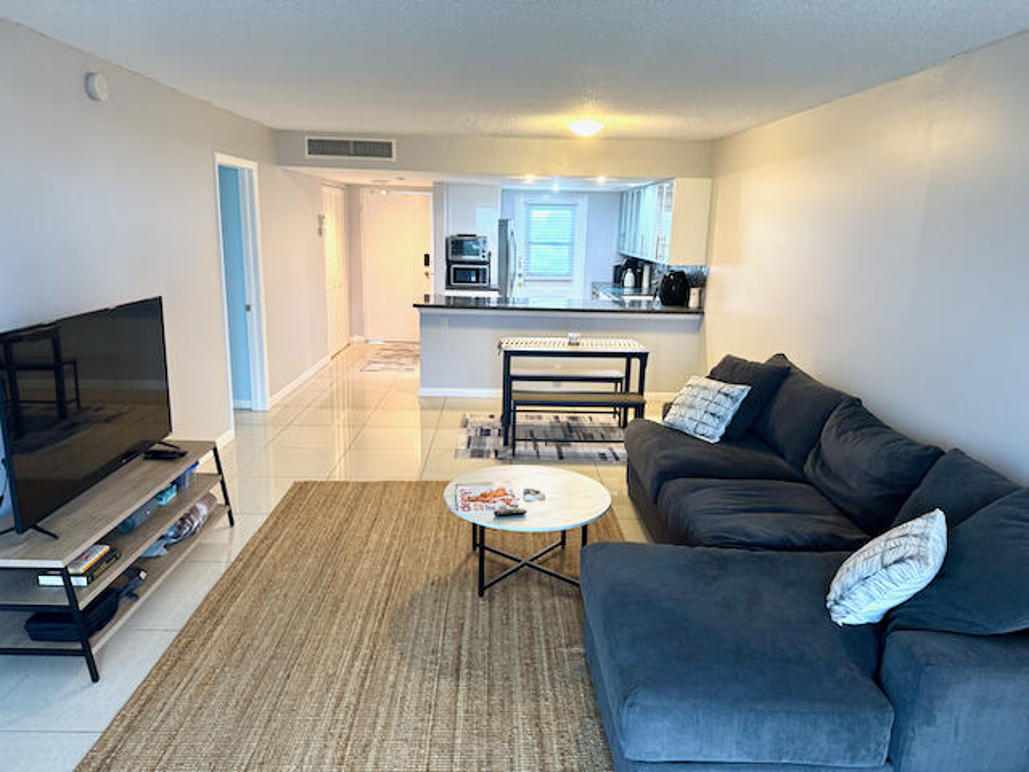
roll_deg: -1.8
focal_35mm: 24
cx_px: 514
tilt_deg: -11.9
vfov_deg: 56.8
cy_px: 386
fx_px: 713
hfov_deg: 71.6
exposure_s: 1/60
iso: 160
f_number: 1.78
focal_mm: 6.76
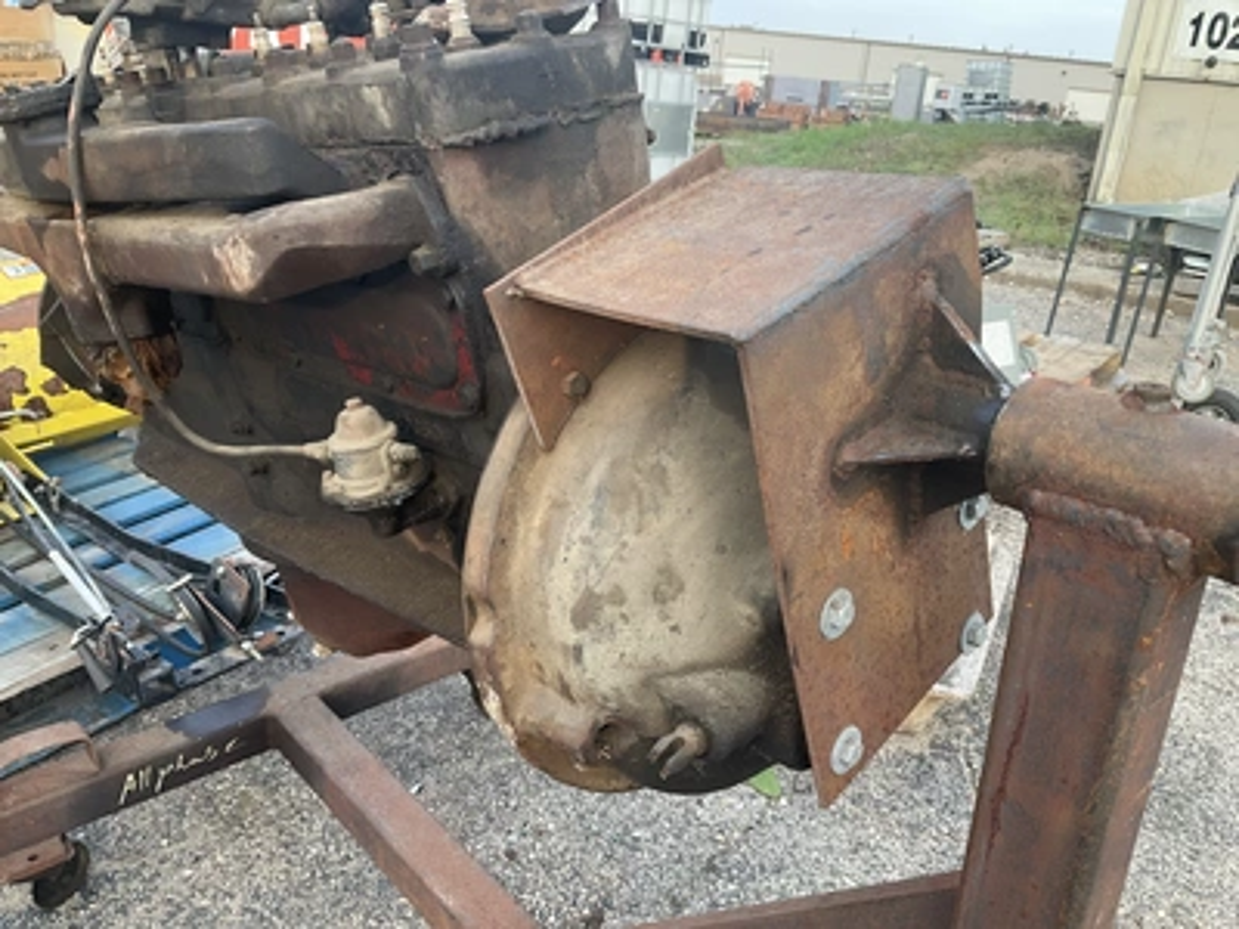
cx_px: 620
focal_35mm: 29
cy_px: 464
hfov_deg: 61.7
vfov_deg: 48.2
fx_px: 1038
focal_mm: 3
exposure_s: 1/122
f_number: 1.8
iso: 25
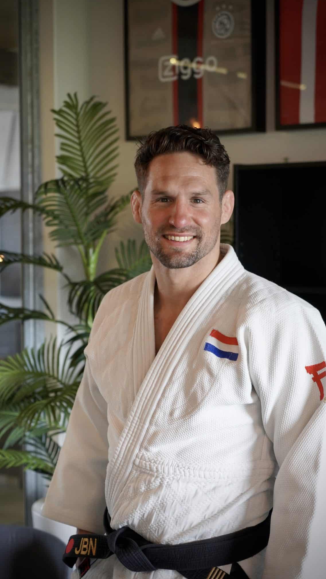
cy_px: 291
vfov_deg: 30.6
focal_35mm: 69
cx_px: 145
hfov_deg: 17.5
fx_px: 1060
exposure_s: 1/160
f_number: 4
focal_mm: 65
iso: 1250
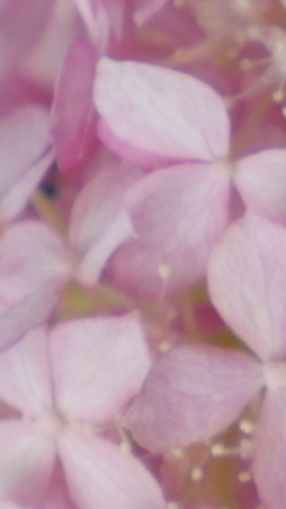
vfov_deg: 1.9
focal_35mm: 1157
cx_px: 791
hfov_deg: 1.0
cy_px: 144
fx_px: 15613
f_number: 6.1
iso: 200
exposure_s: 1/200
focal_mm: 94
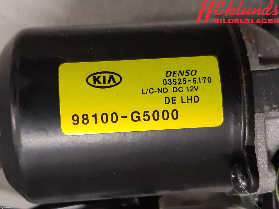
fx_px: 210
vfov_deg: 53.1
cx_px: 140
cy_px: 104
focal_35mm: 26
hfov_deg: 67.3
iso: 160
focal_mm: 3.93
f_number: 1.7
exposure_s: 1/50
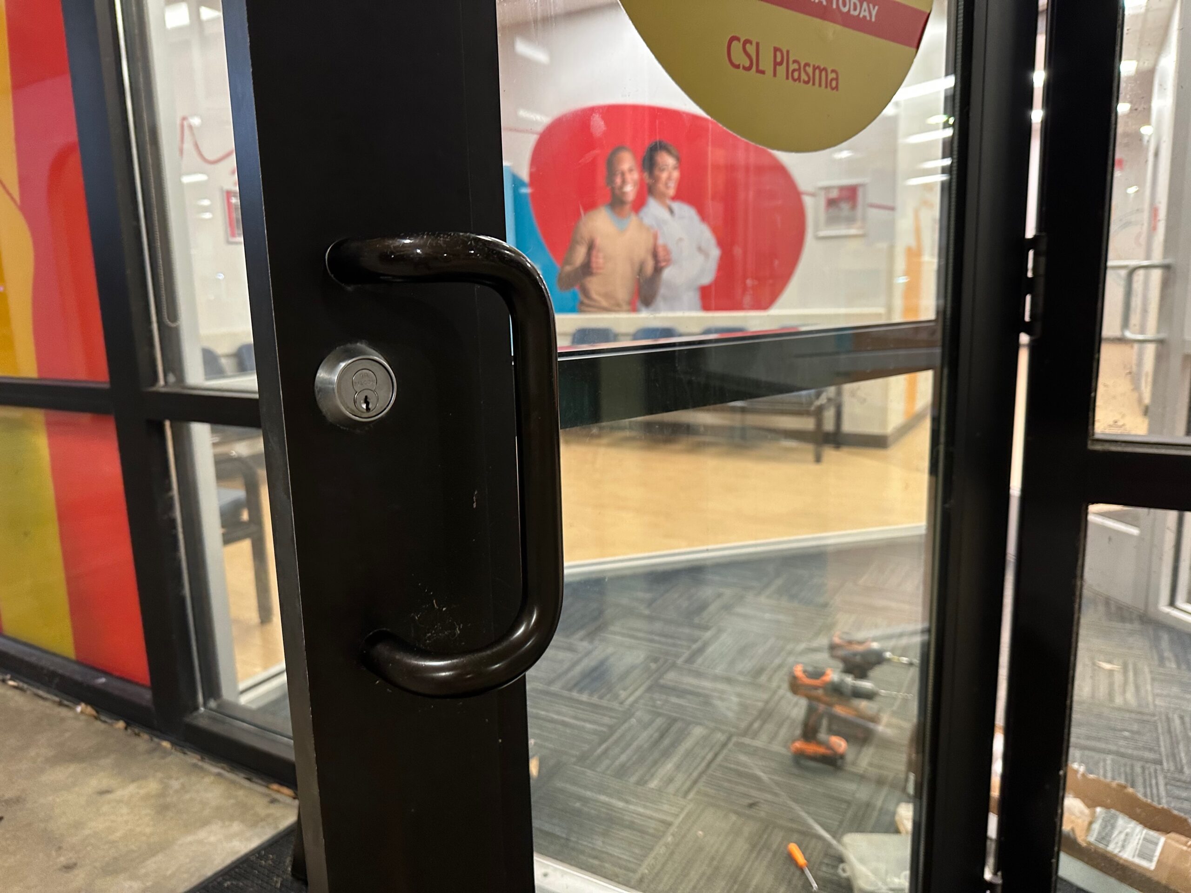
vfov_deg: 56.8
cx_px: 596
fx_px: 826
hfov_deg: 71.6
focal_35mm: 24
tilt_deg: -8.5
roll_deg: +3.6
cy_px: 446
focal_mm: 6.86
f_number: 1.78
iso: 250
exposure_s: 1/60
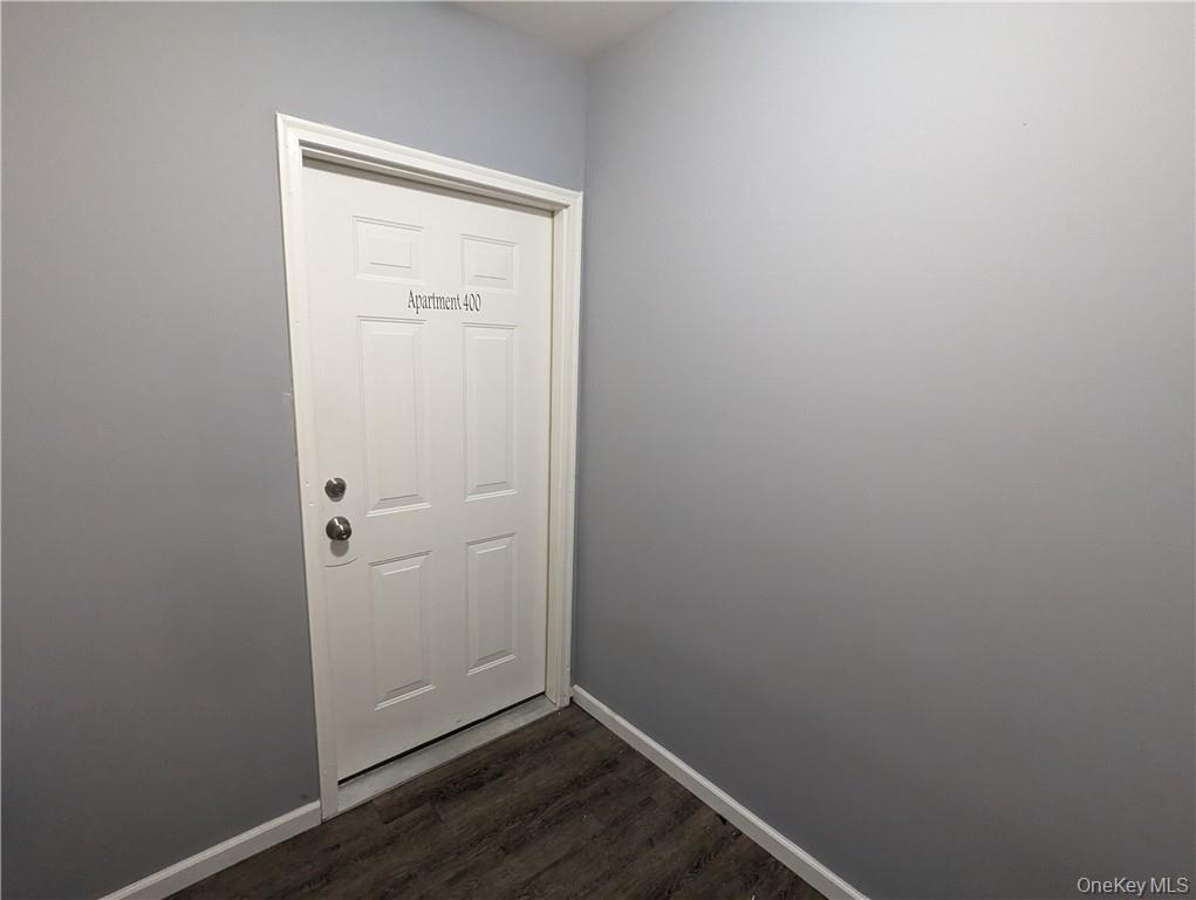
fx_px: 553
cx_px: 598
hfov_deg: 94.4
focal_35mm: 16
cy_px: 450
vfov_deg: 78.2
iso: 808
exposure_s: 1/60
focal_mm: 2.35
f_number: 2.2
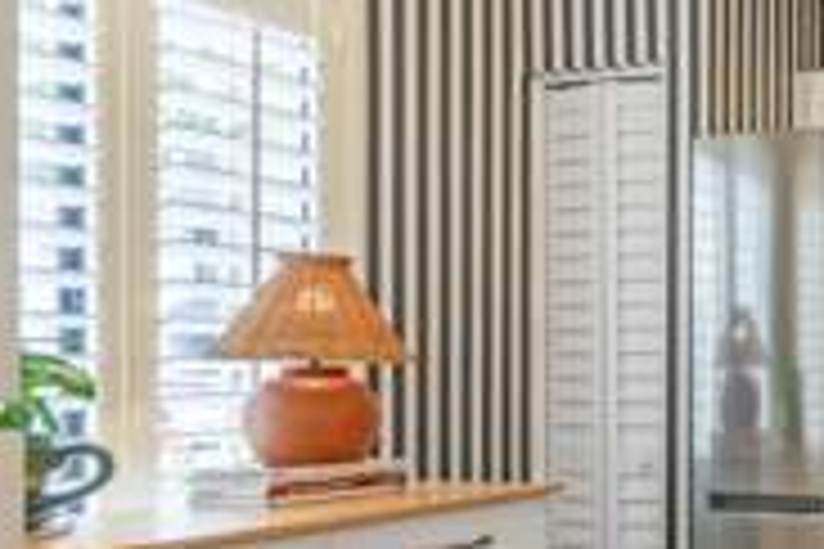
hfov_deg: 33.8
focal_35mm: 43
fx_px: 991
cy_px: 356
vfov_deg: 30.8
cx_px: 1049
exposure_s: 1/125
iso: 250
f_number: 9
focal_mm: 11
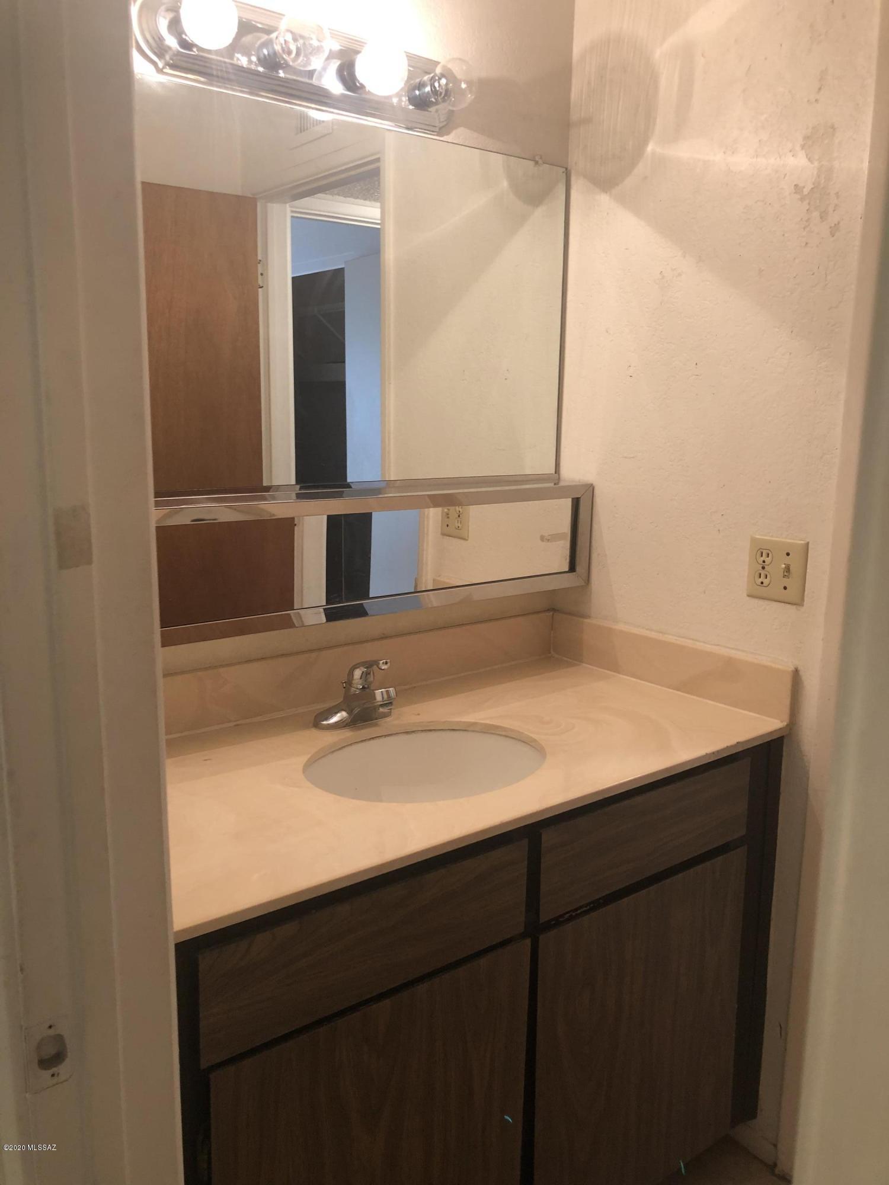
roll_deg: +0.1
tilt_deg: -11.4
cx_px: 444
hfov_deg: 49.7
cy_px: 592
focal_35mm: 28
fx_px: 959
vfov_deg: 63.4
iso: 32
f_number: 1.8
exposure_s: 1/24
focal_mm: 3.99
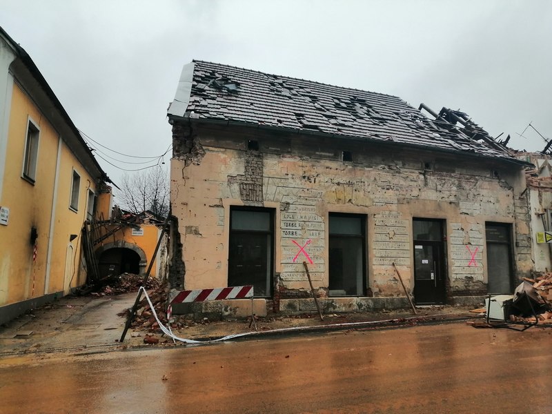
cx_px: 276
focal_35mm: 26
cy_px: 207
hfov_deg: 67.3
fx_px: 415
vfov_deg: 53.1
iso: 50
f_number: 1.8
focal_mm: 3.62
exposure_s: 1/460
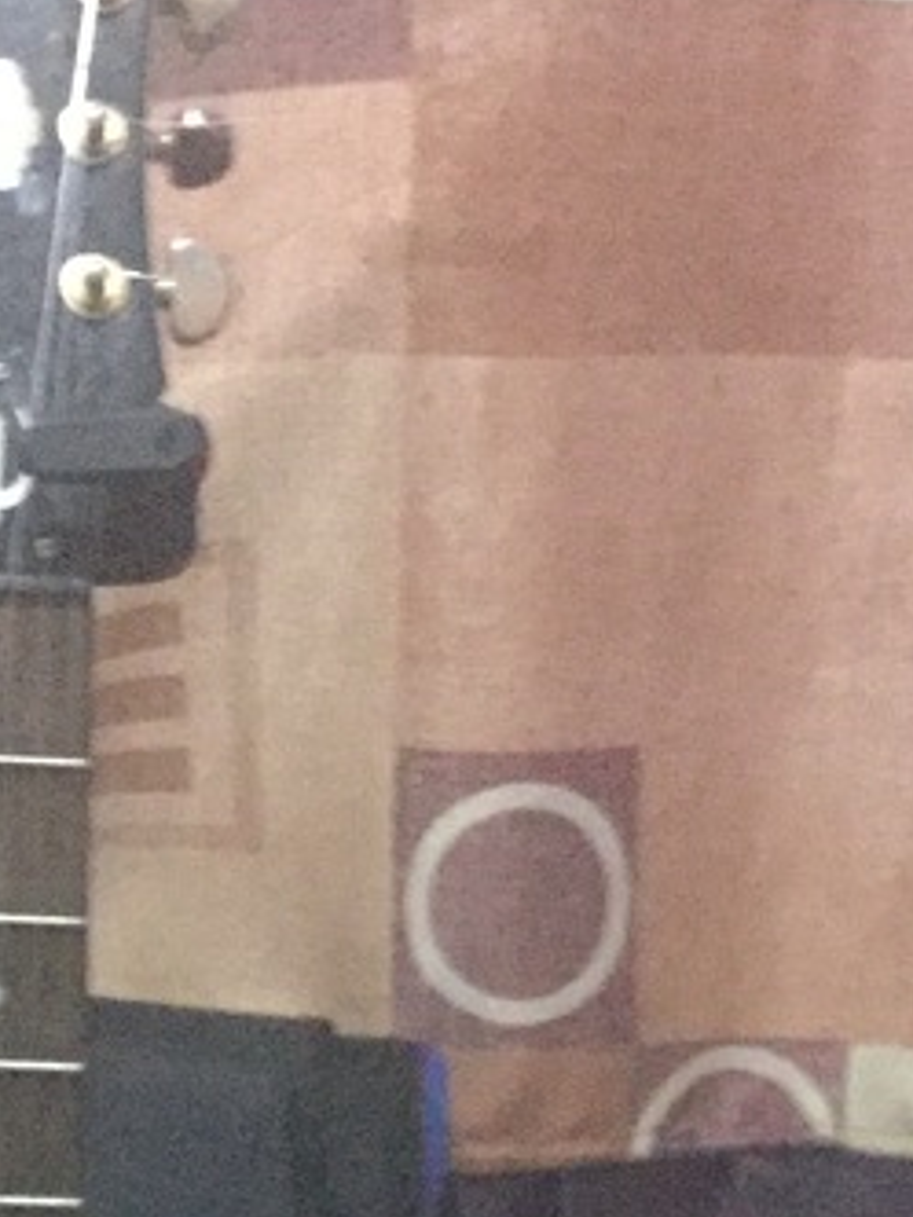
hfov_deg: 13.1
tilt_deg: -25.4
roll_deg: -2.2
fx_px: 3939
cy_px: 1954
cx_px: 110
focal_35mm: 112
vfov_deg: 15.8
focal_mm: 3.3
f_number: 2.4
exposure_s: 1/15
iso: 500
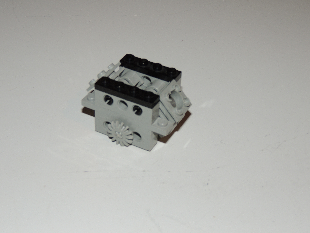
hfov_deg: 27.8
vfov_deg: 21.0
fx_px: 627
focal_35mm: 70
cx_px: 155
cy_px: 116
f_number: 3.9
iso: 125
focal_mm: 12.4
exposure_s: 1/50
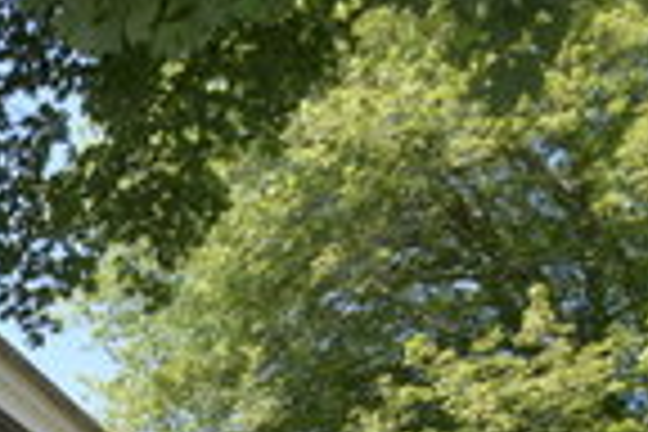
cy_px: 754
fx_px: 1152
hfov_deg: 21.8
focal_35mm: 64
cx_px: -477
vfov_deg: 17.6
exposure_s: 1/160
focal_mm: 12
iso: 100
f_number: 6.3
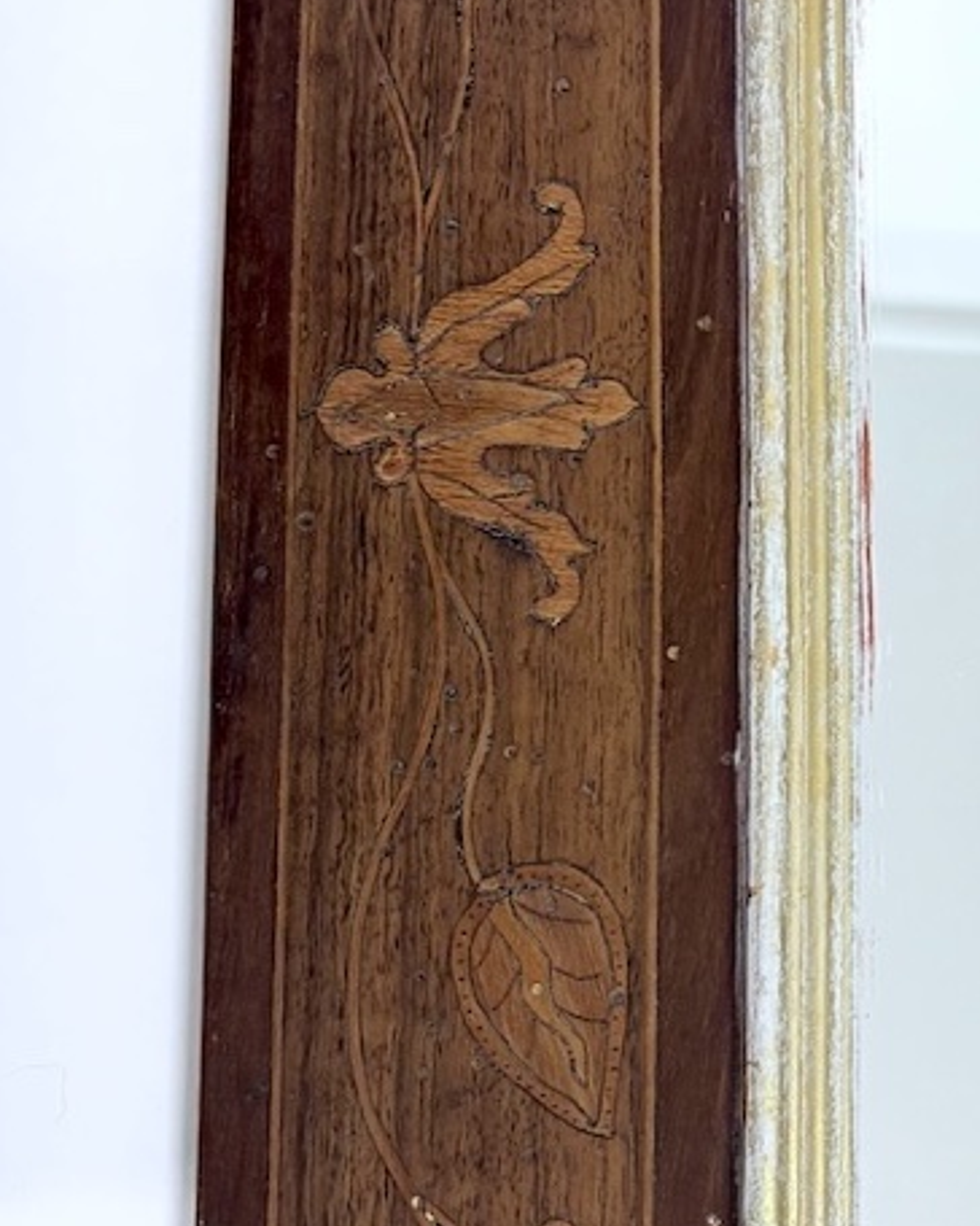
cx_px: 1158
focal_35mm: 67
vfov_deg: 28.3
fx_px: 2429
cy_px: 614
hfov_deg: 21.3
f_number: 1.6
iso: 125
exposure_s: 1/100
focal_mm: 5.96
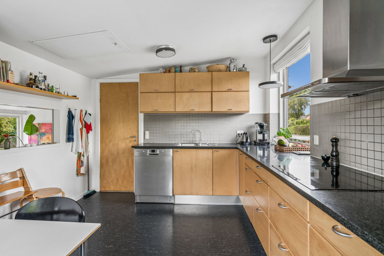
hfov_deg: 90.0
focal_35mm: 18
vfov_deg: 67.4
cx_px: 192
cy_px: 128
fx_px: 192
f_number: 7.1
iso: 800
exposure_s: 1/100
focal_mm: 18
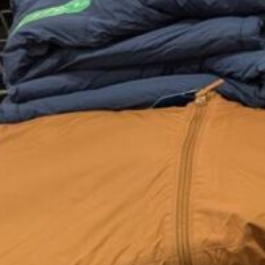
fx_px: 1083
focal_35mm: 125
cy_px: 36
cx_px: 661
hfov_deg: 11.3
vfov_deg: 13.8
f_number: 1.85
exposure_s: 1/199
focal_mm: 6.81
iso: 321
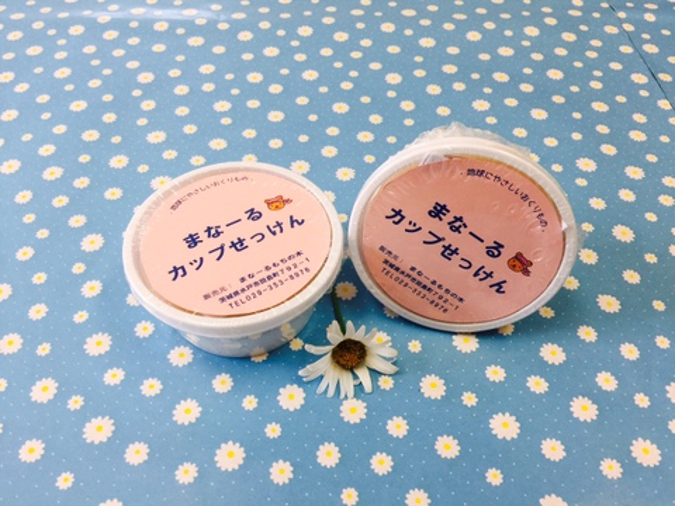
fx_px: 565
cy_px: 253
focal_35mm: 29
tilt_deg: -52.3
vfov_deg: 48.2
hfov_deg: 61.7
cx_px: 338
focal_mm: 4.15
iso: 32
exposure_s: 1/40
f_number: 2.2
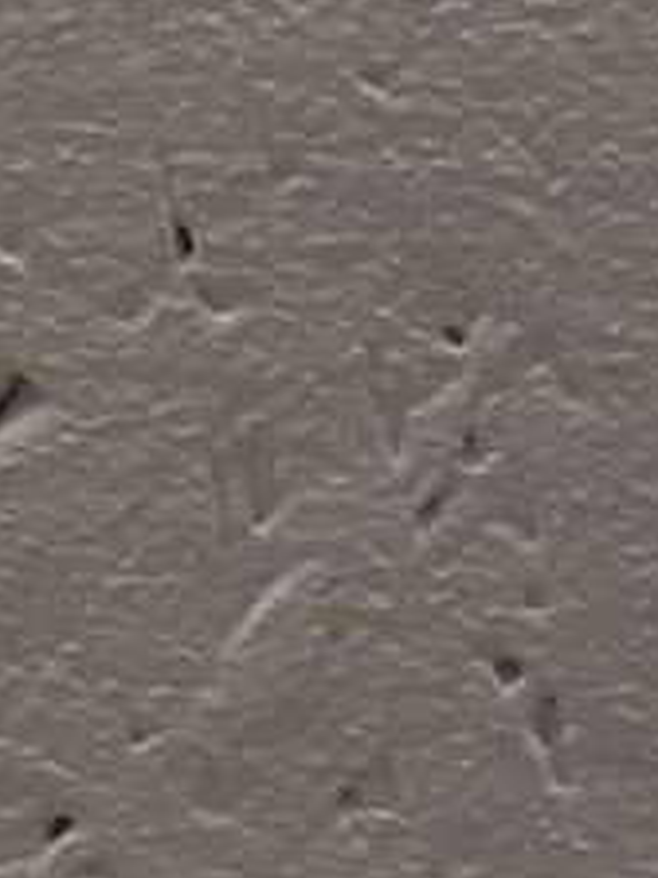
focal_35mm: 238
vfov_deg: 7.5
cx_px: 870
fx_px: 6032
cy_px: 2485
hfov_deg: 6.2
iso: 125
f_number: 1.7
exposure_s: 1/50
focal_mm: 3.93
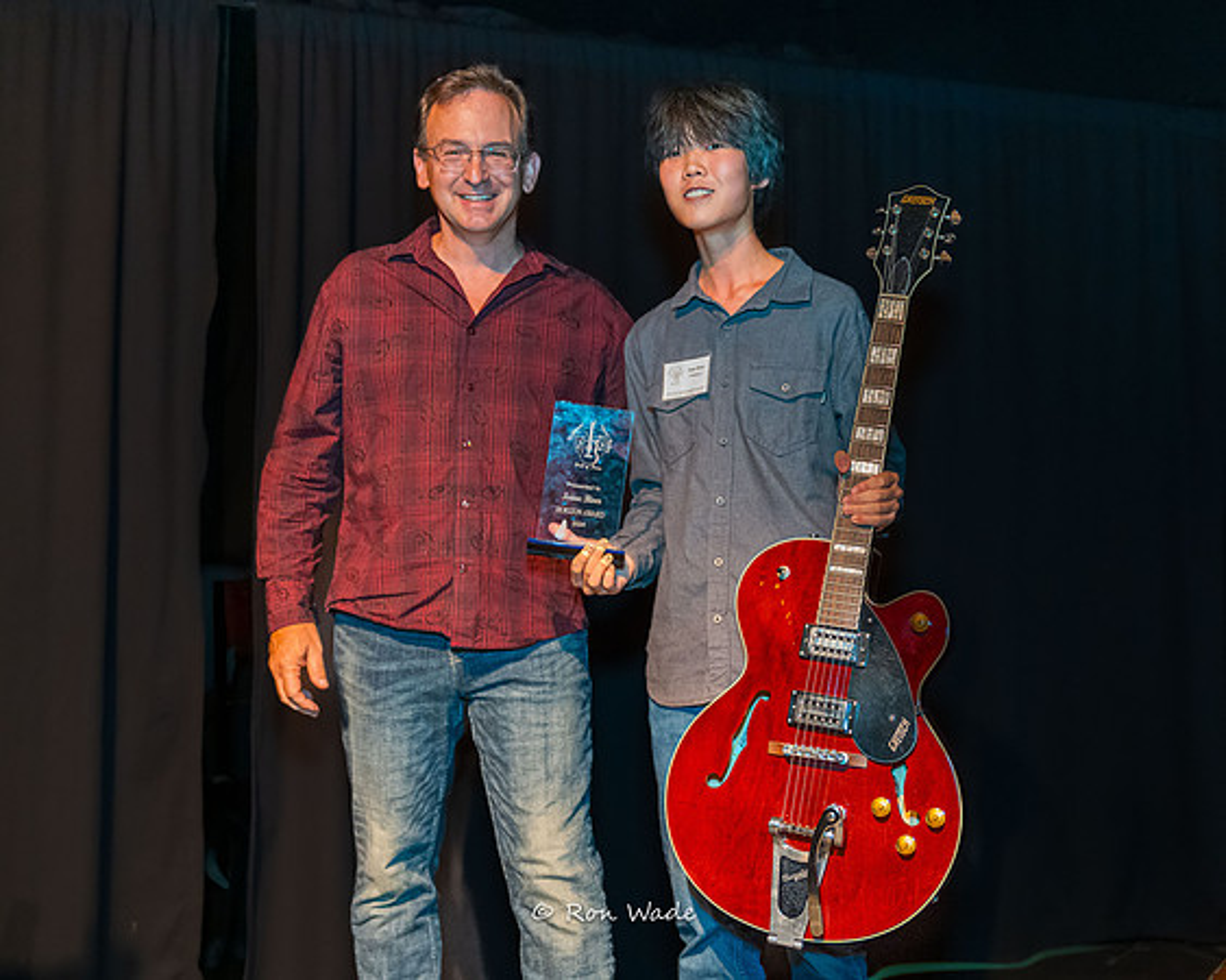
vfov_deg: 35.6
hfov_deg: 43.3
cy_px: 481
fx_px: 1527
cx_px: 786
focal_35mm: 42
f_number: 2.8
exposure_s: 1/80
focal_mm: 35
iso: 6400
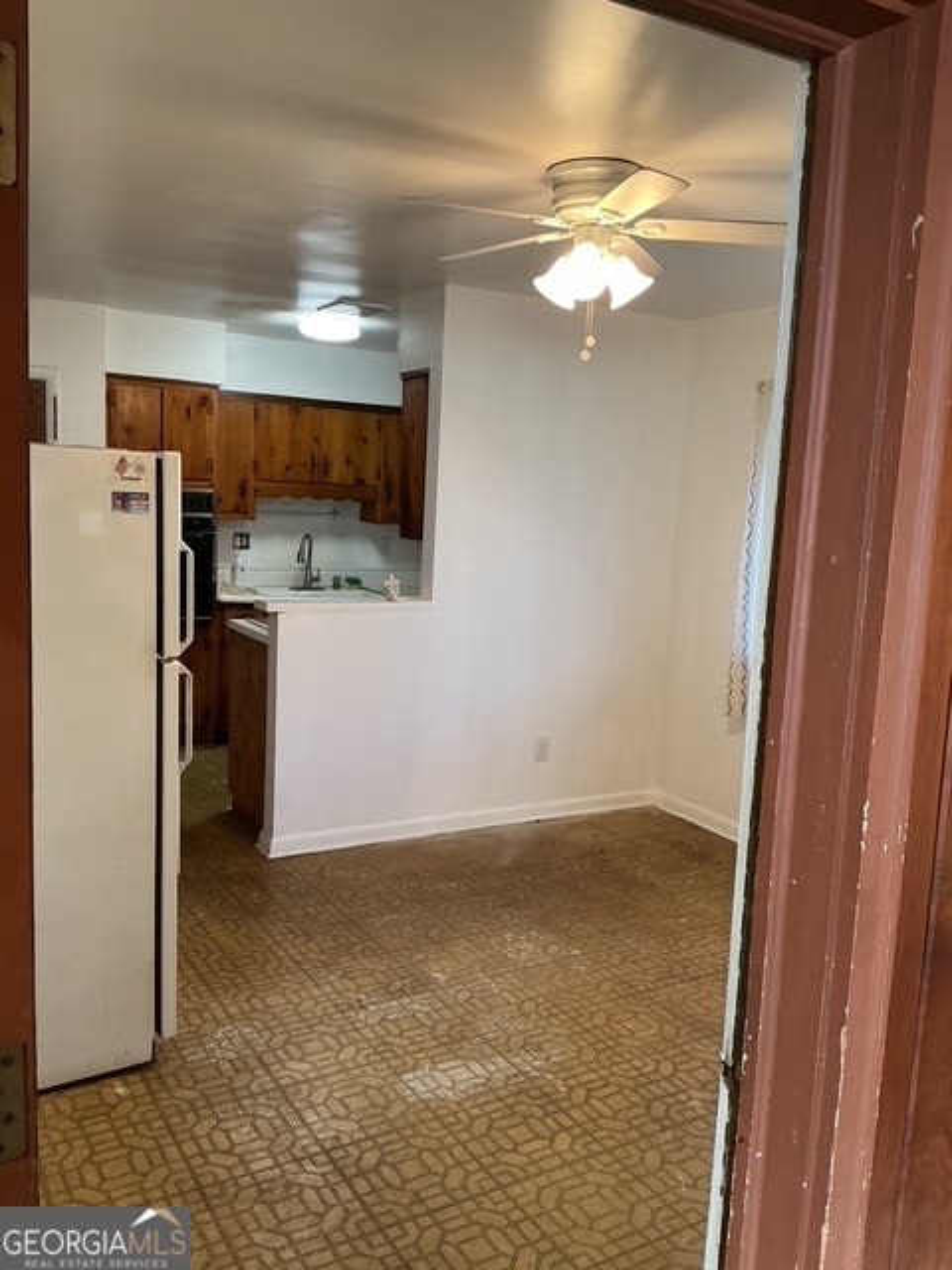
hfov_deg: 48.2
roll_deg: -2.1
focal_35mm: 29
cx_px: 476
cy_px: 635
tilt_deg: -5.6
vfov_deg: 61.7
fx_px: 1063
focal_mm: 3
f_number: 1.8
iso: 125
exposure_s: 1/60
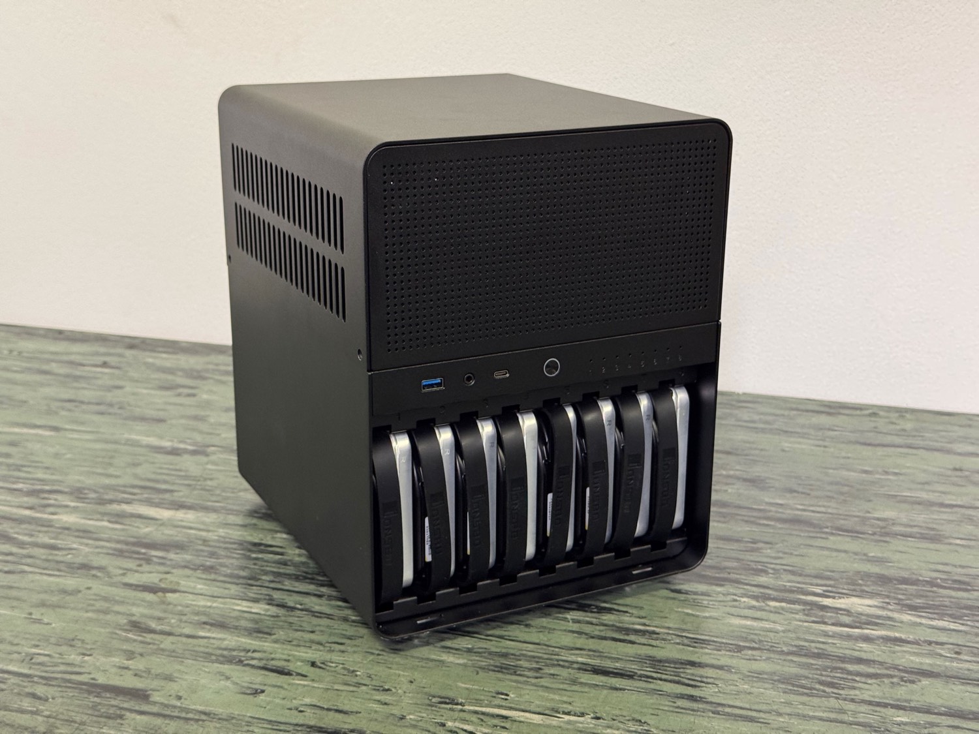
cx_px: 490
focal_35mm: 48
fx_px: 1358
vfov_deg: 30.3
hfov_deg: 39.7
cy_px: 367
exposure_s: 1/33
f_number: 1.78
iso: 200
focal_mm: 6.76
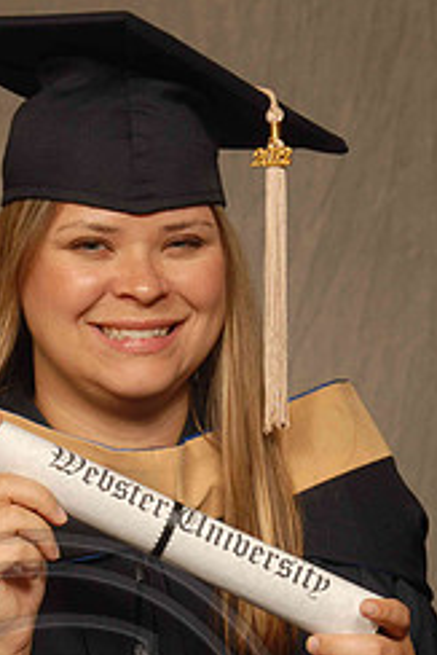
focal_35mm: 144
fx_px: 2618
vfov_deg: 14.2
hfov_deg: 9.5
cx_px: 160
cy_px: 446
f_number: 5.6
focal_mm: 52
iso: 200
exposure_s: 1/160
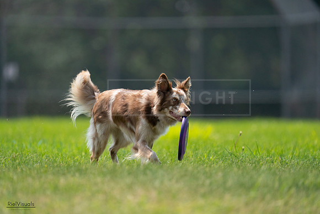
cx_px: 160
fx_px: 5334
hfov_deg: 3.4
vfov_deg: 2.3
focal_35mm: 600
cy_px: 107
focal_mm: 600
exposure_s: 1/4000
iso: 1600
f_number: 6.3
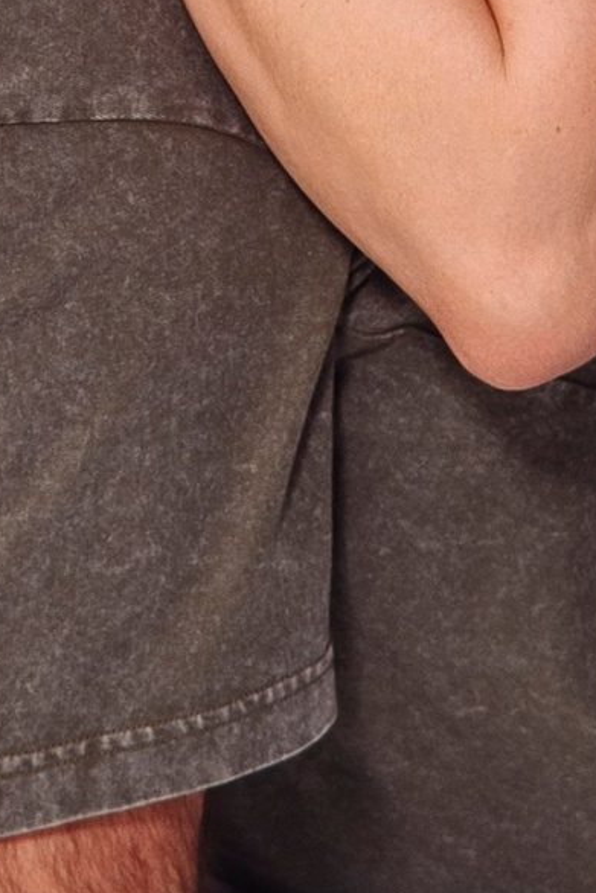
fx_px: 13823
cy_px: -1187
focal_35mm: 557
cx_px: 3
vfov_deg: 3.7
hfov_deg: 2.5
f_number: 5
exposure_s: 1/160
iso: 100
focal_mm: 85
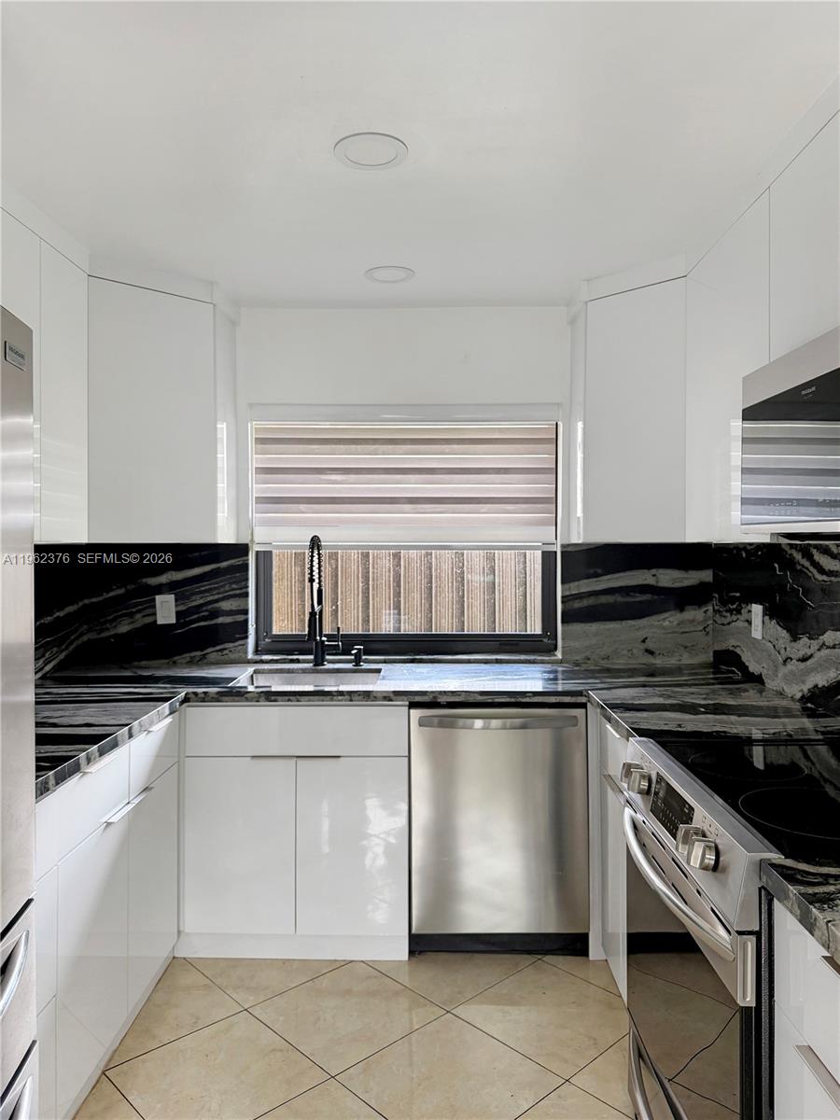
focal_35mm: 24
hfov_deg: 56.8
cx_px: 420
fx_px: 777
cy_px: 560
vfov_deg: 71.6
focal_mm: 6.76
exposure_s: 1/121
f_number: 1.78
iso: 160
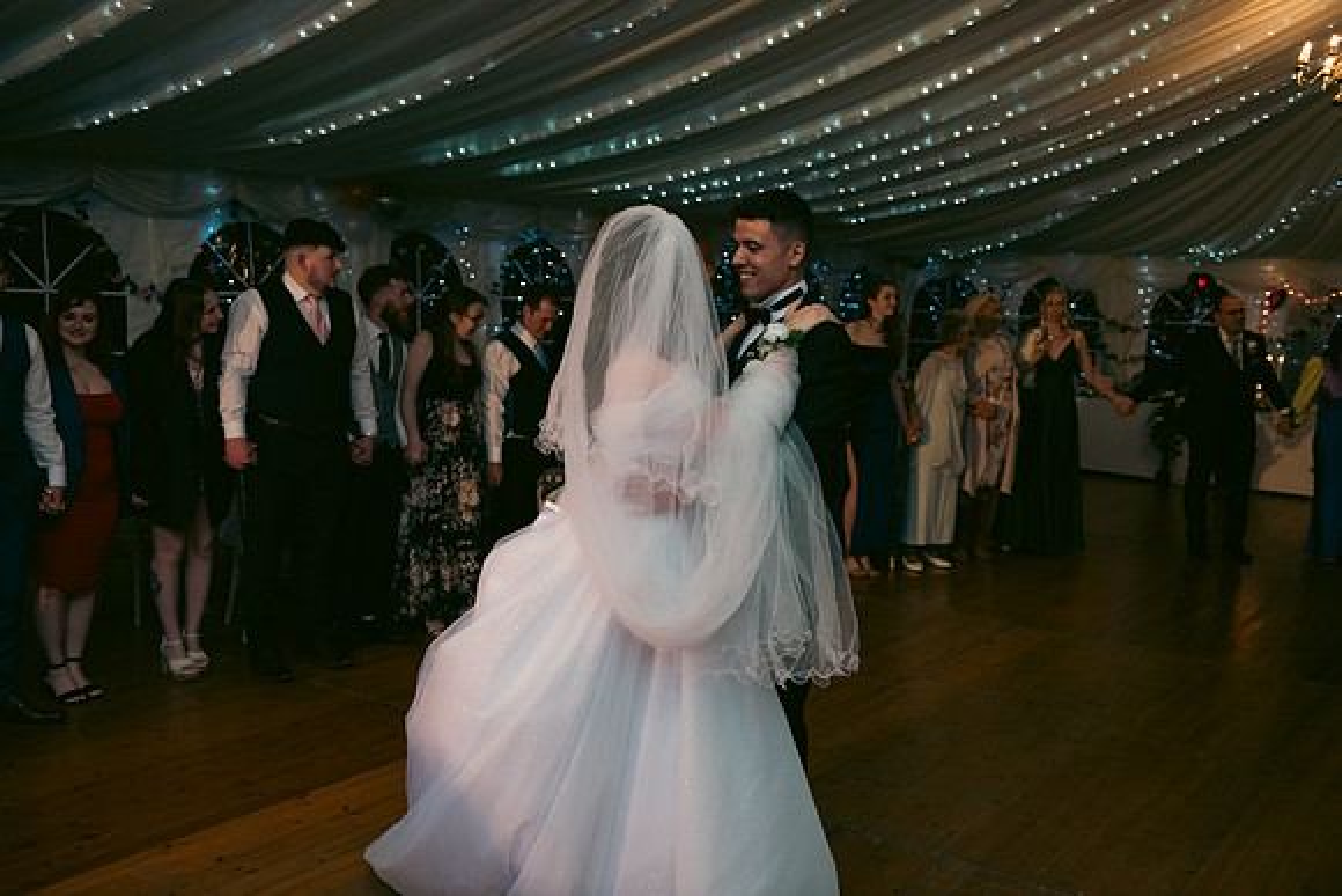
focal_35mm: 35
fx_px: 1305
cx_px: 671
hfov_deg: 54.4
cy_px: 448
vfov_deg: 37.9
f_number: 3.5
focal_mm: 35
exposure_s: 1/160
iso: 800
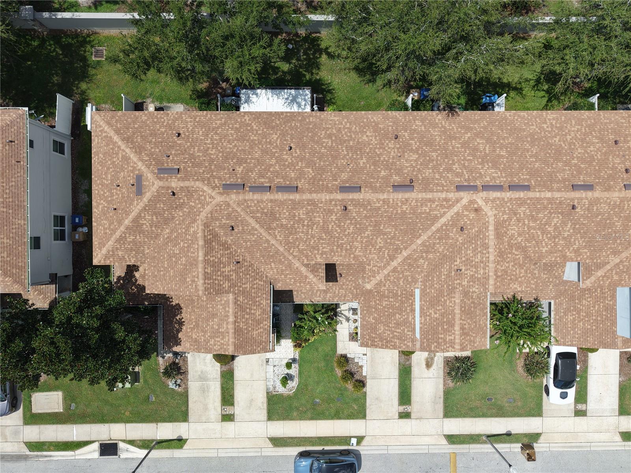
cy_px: 236
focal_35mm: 24
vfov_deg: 56.8
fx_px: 437
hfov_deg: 71.6
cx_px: 316
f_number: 1.8
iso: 150
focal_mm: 8.67
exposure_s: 1/4000
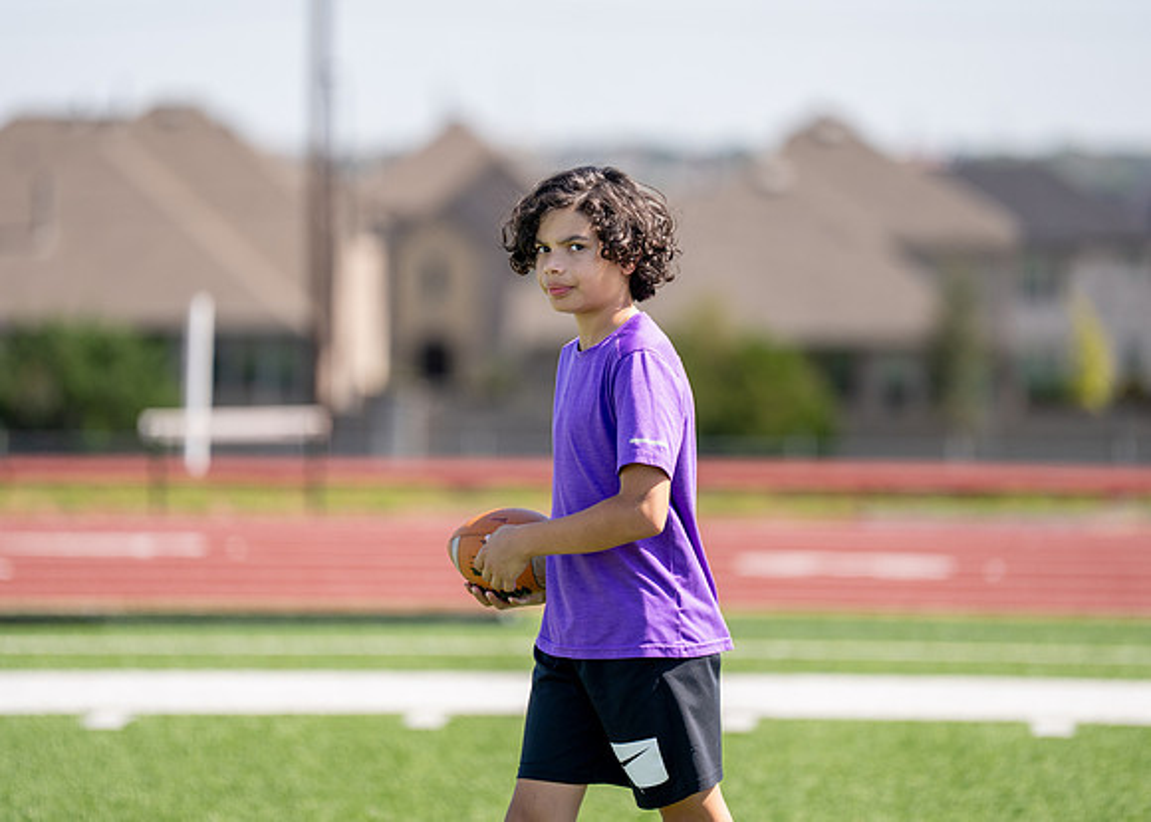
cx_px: 592
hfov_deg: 8.8
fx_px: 7499
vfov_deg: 6.3
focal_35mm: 229
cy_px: 389
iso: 200
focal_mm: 200
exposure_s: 1/2000
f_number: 2.8
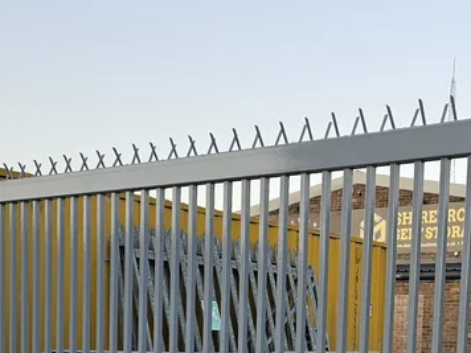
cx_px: 409
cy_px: 424
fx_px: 844
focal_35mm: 62
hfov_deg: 30.1
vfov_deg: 21.9
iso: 64
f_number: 1.7
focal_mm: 6.3
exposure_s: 1/190
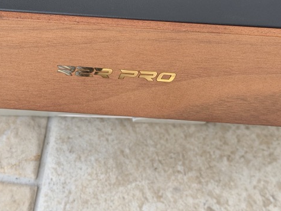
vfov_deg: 18.1
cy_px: 54
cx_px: 117
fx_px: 658
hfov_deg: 24.1
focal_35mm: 81
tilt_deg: -65.4
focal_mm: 6.76
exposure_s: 1/553
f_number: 1.78
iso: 64
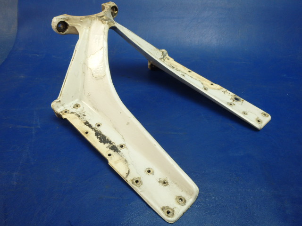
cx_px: 151
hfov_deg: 63.4
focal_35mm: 28
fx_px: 244
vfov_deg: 49.7
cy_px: 113
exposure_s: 1/30
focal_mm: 5
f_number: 3.9
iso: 200
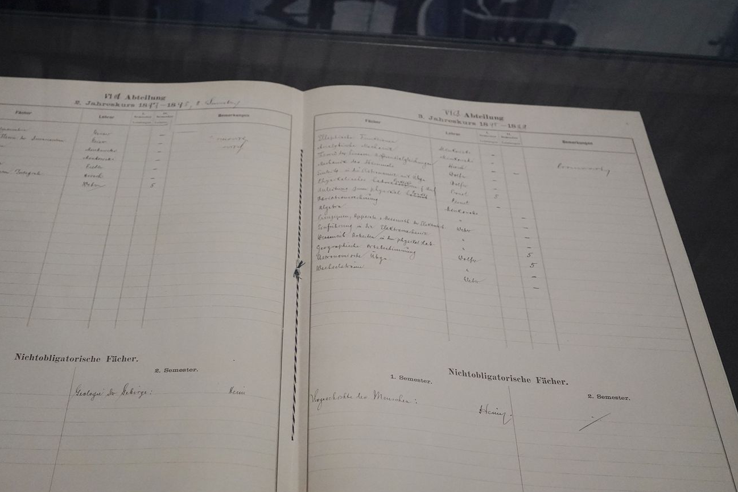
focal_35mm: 37
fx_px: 759
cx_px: 302
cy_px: 333
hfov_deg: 51.6
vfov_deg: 35.6
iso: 3200
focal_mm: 24
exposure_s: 1/80
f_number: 4
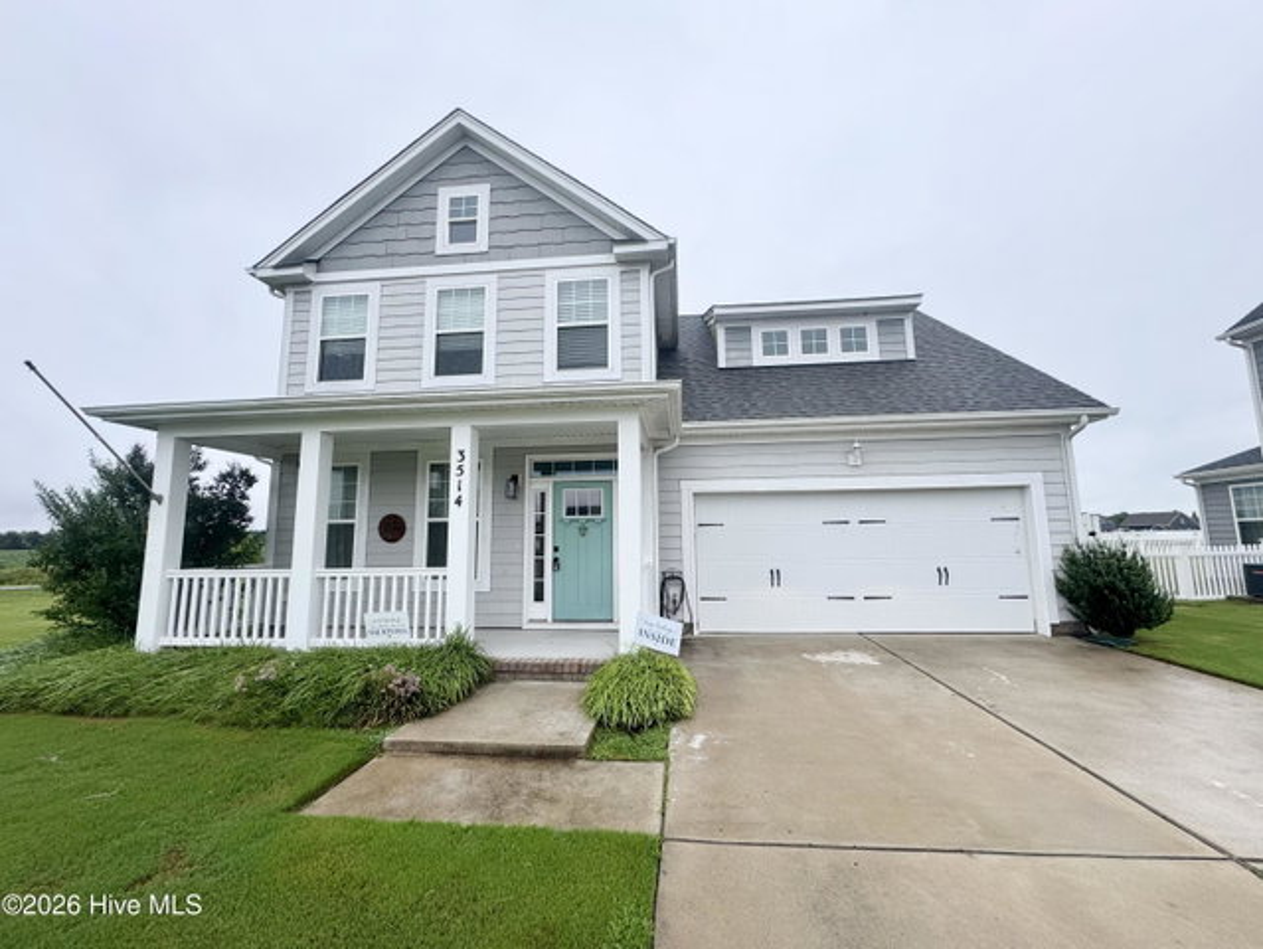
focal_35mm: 14
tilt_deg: +6.9
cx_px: 632
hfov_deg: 102.0
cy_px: 474
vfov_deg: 85.7
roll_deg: +0.9
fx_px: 511
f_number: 2.2
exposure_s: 1/338
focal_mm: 2.22
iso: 40
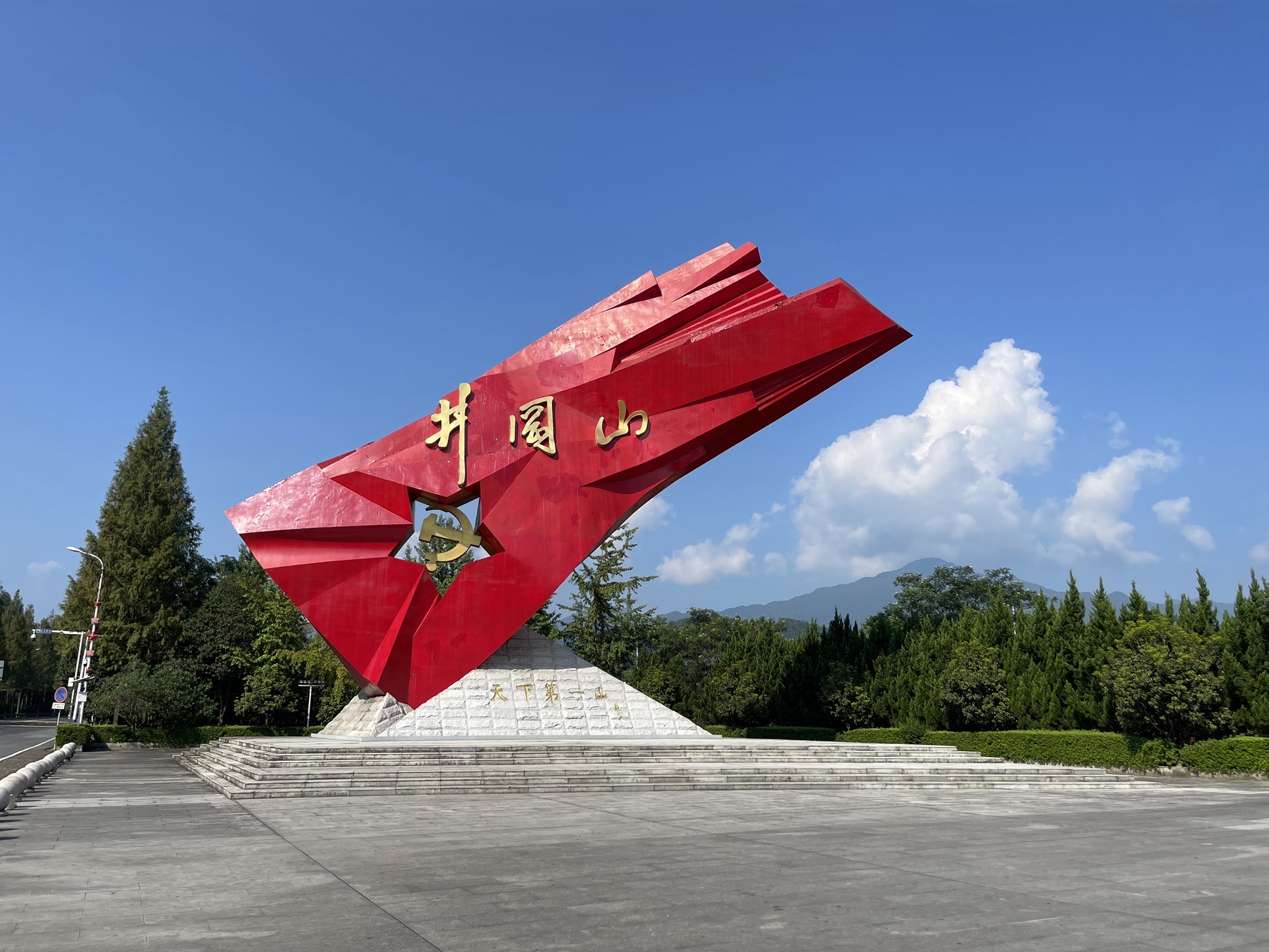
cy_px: 476
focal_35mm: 25
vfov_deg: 54.9
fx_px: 916
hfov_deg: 69.4
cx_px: 634
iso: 32
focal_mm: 5.1
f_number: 1.6
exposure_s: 1/3922
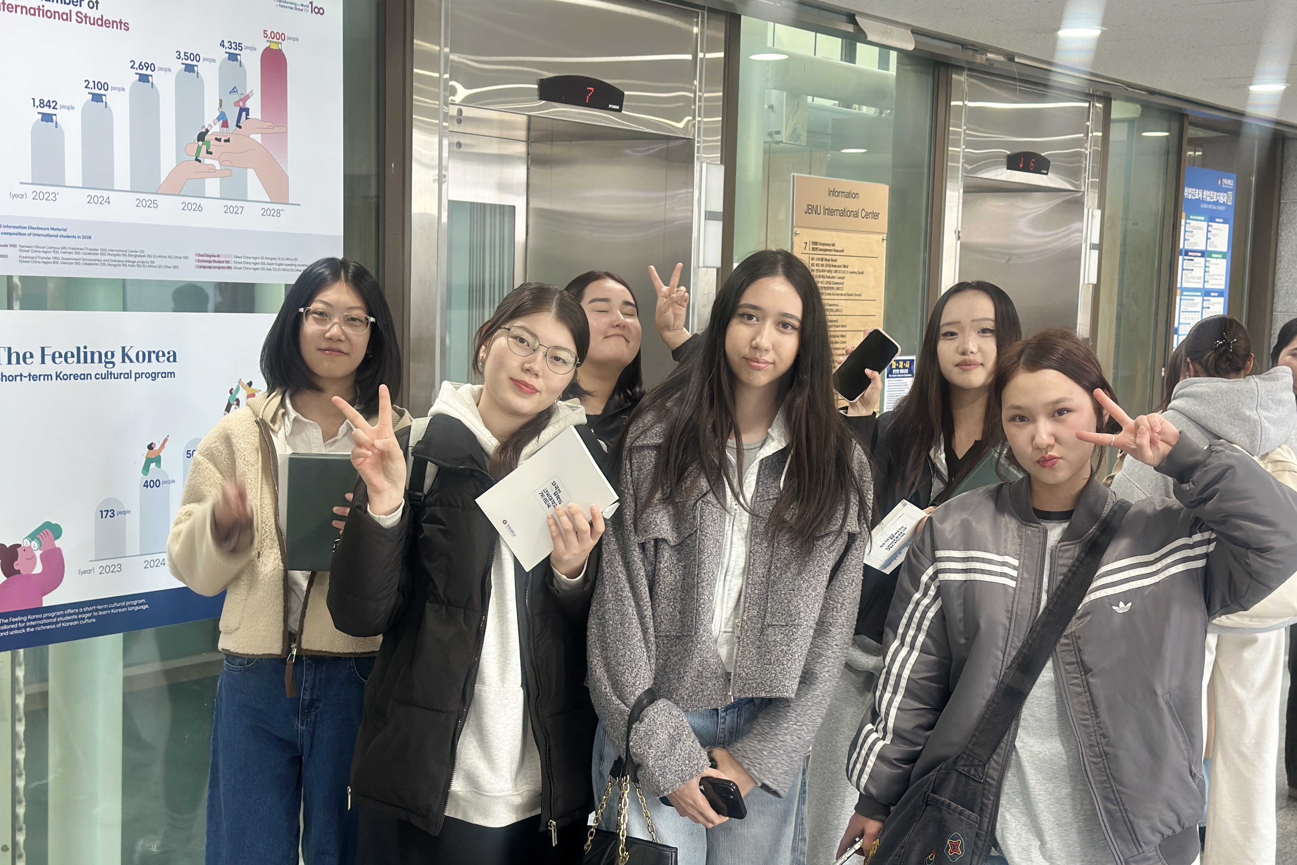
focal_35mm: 50
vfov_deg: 27.0
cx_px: 649
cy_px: 456
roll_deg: -2.2
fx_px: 1801
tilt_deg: -5.2
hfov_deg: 39.6
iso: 125
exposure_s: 1/60
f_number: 1.78
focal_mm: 6.86
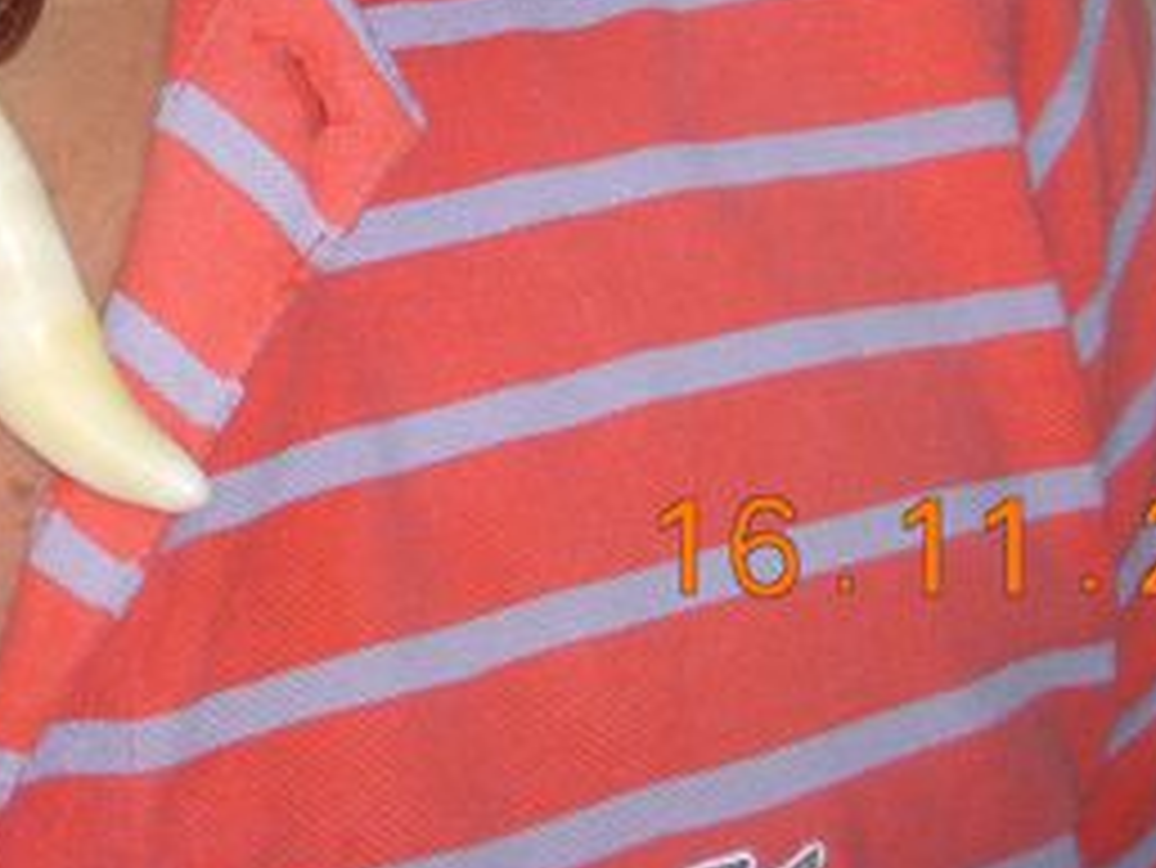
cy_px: -787
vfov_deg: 9.5
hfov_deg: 13.1
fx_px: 4945
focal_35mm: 148
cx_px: -126
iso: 100
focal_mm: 6.3
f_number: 3.3
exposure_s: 1/30
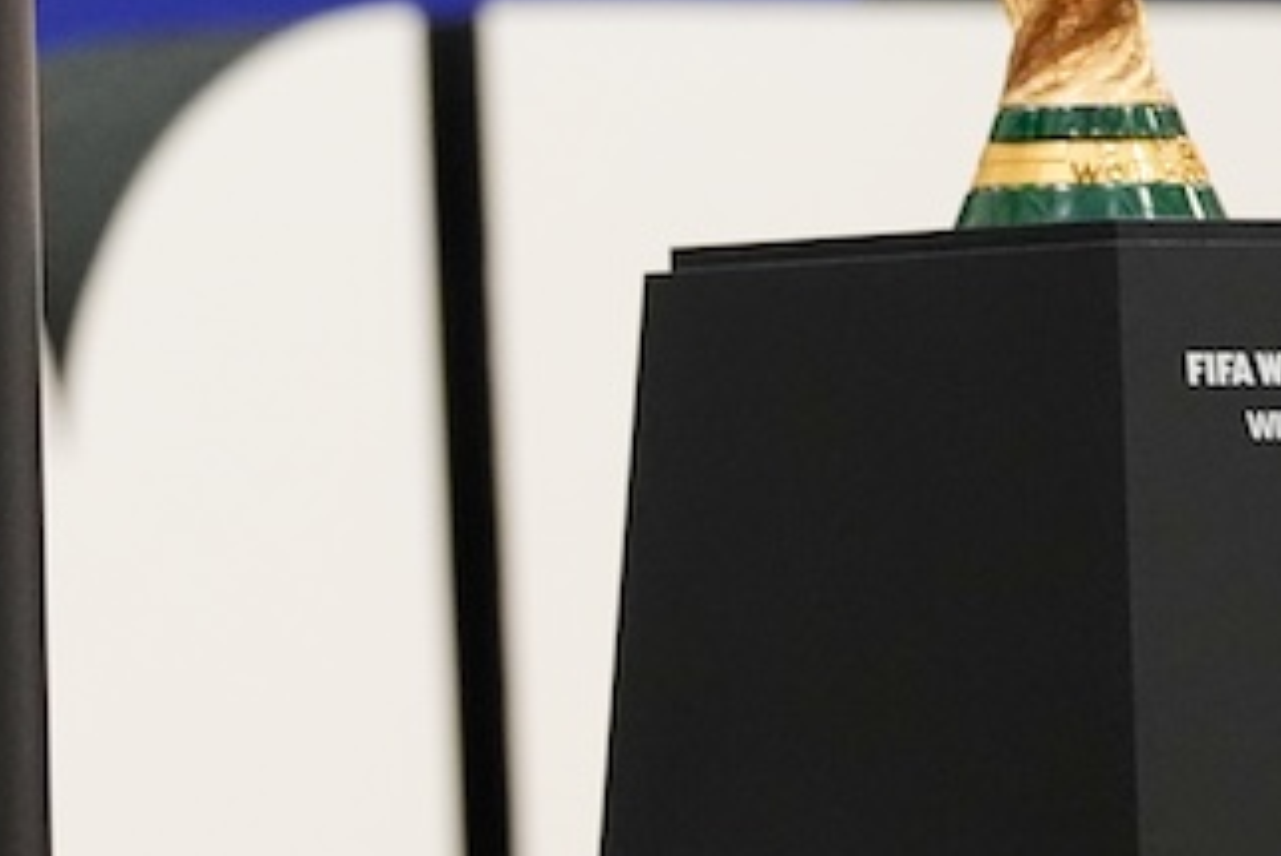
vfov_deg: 2.4
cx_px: -664
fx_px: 20575
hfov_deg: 3.6
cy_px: -478
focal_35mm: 578
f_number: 4
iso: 4000
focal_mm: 155
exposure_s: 1/320
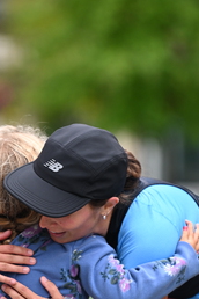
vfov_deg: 5.2
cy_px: 191
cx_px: 73
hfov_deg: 3.5
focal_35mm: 394
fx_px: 3267
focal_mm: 185
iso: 640
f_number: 2.8
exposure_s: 1/1600
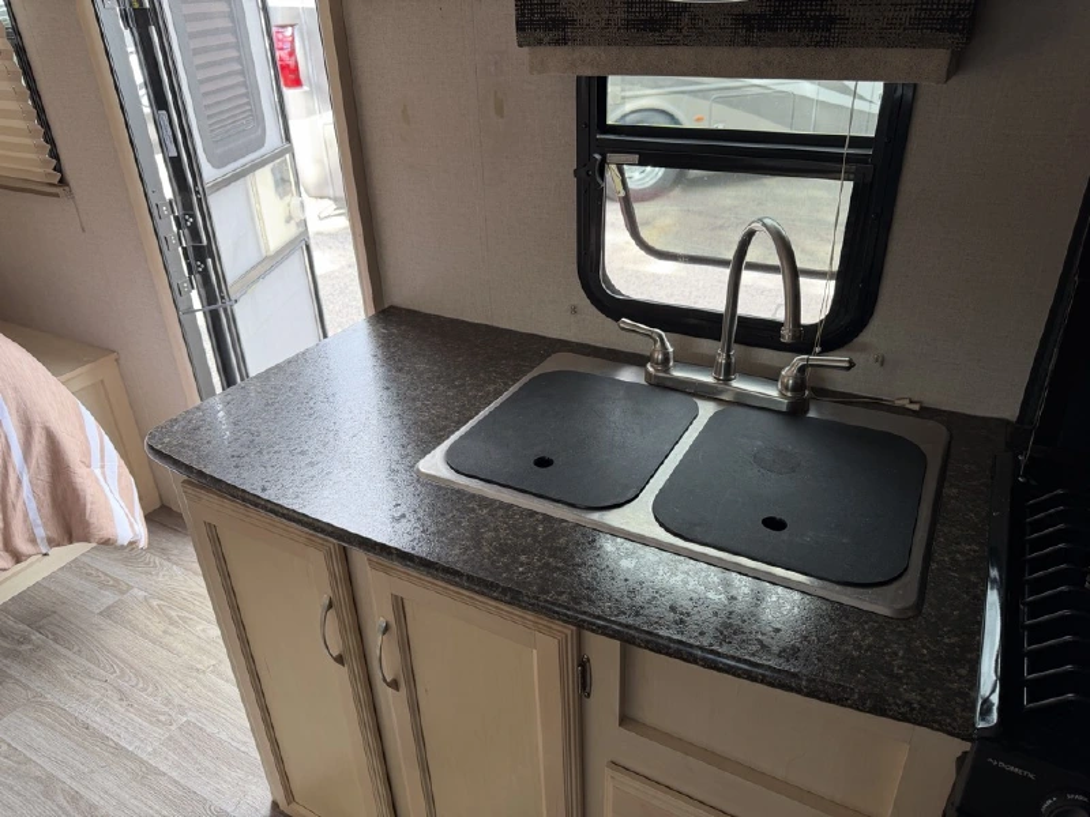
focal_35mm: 24
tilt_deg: -25.9
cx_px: 545
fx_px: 756
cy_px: 408
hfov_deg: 71.6
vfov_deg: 56.8
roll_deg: +2.8
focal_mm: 6.76
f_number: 1.78
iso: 100
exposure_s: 1/121
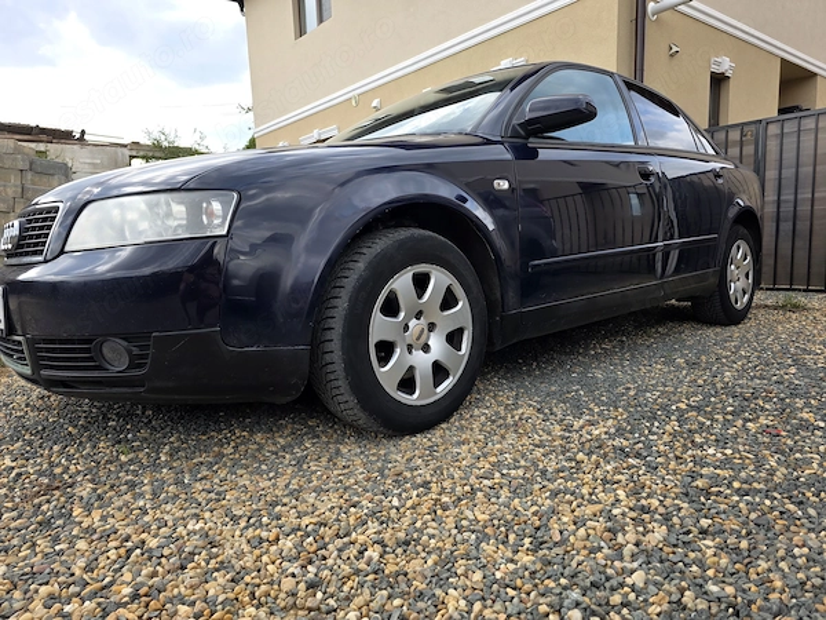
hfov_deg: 73.9
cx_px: 413
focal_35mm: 23
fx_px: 549
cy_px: 310
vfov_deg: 58.9
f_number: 1.7
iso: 32
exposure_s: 1/359
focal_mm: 6.3
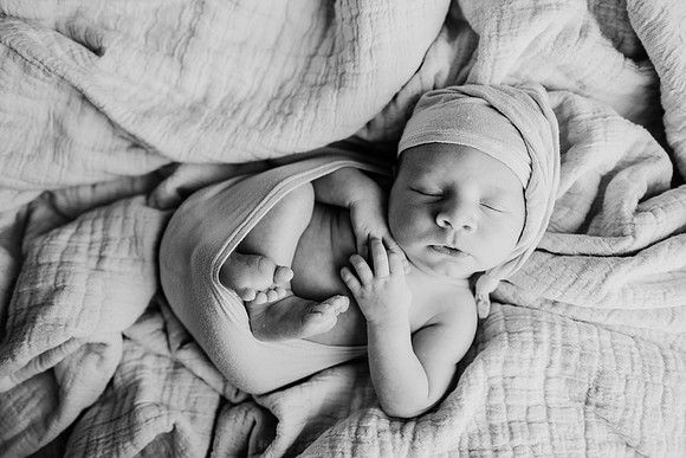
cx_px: 343
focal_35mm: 24
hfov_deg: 73.7
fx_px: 457
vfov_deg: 53.2
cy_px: 229
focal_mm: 24
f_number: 2.5
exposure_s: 1/160
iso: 100
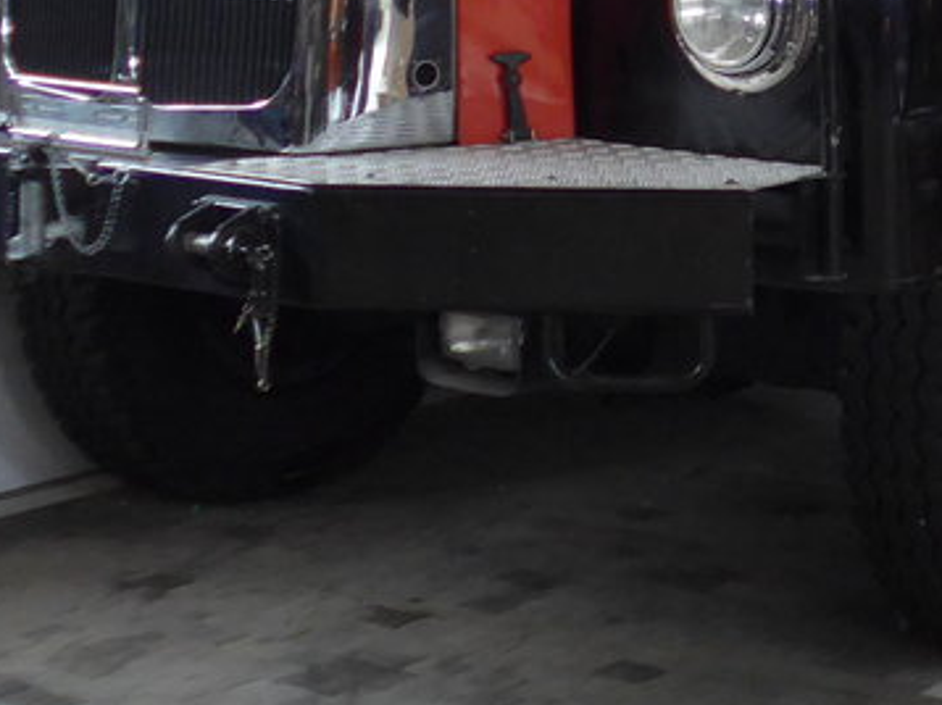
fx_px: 2828
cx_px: 1016
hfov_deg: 18.3
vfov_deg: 13.6
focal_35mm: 104
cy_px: -268
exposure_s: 1/60
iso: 400
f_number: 2.1
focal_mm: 6.5
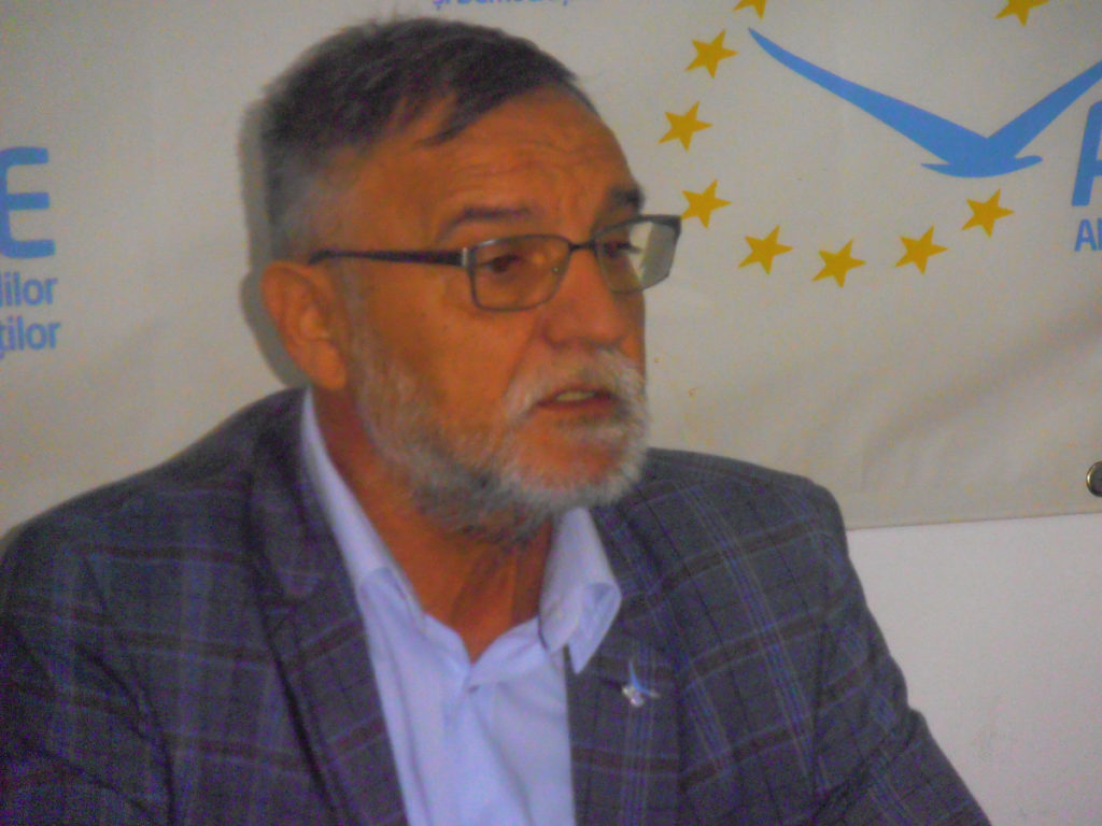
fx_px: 7640
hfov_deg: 8.2
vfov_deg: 6.2
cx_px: 551
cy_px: 413
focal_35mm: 240
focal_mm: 42.54
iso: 800
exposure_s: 1/200
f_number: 5.7
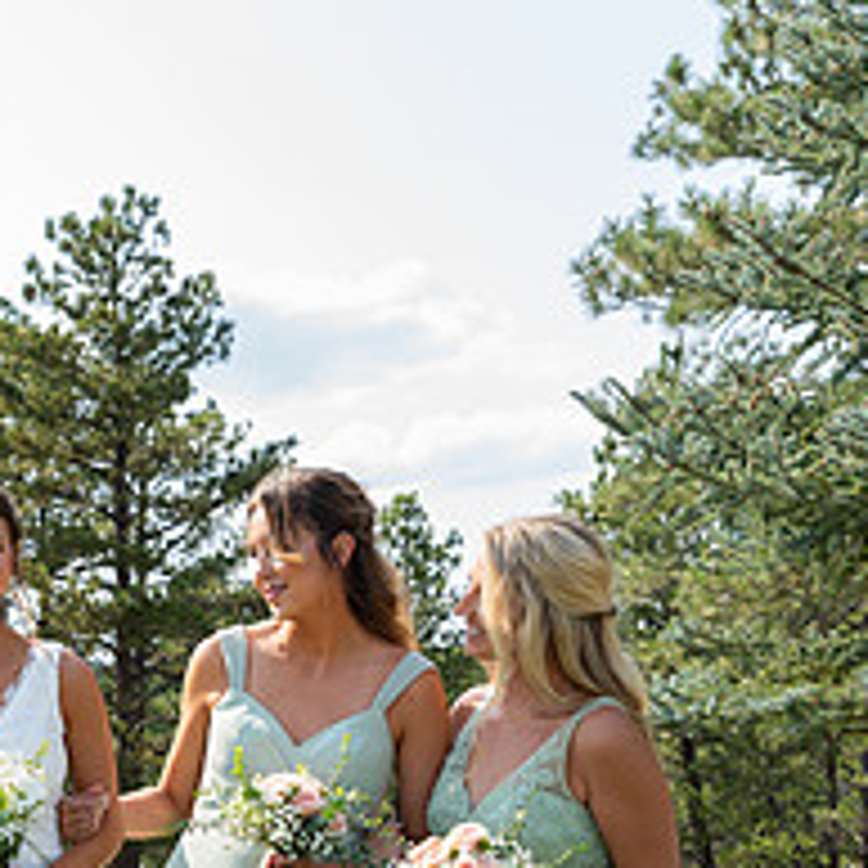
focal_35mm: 74
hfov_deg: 21.7
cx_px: -162
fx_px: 2099
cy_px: 830
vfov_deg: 22.6
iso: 80
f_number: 4.5
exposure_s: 1/160
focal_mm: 29
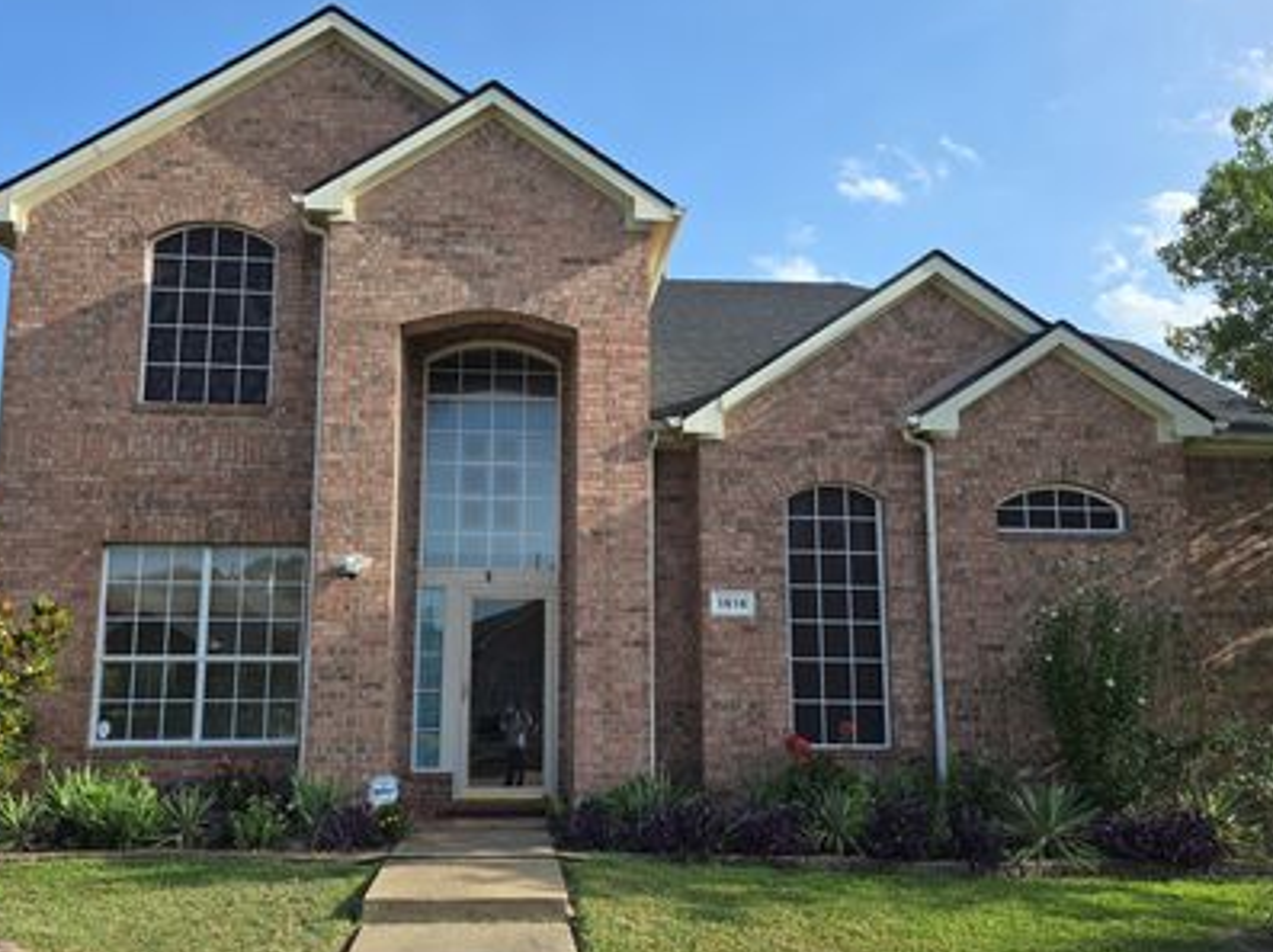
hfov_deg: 61.7
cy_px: 514
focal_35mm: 29
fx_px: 1066
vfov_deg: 48.1
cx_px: 600
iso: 12
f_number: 1.7
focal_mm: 6.3
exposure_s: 1/432
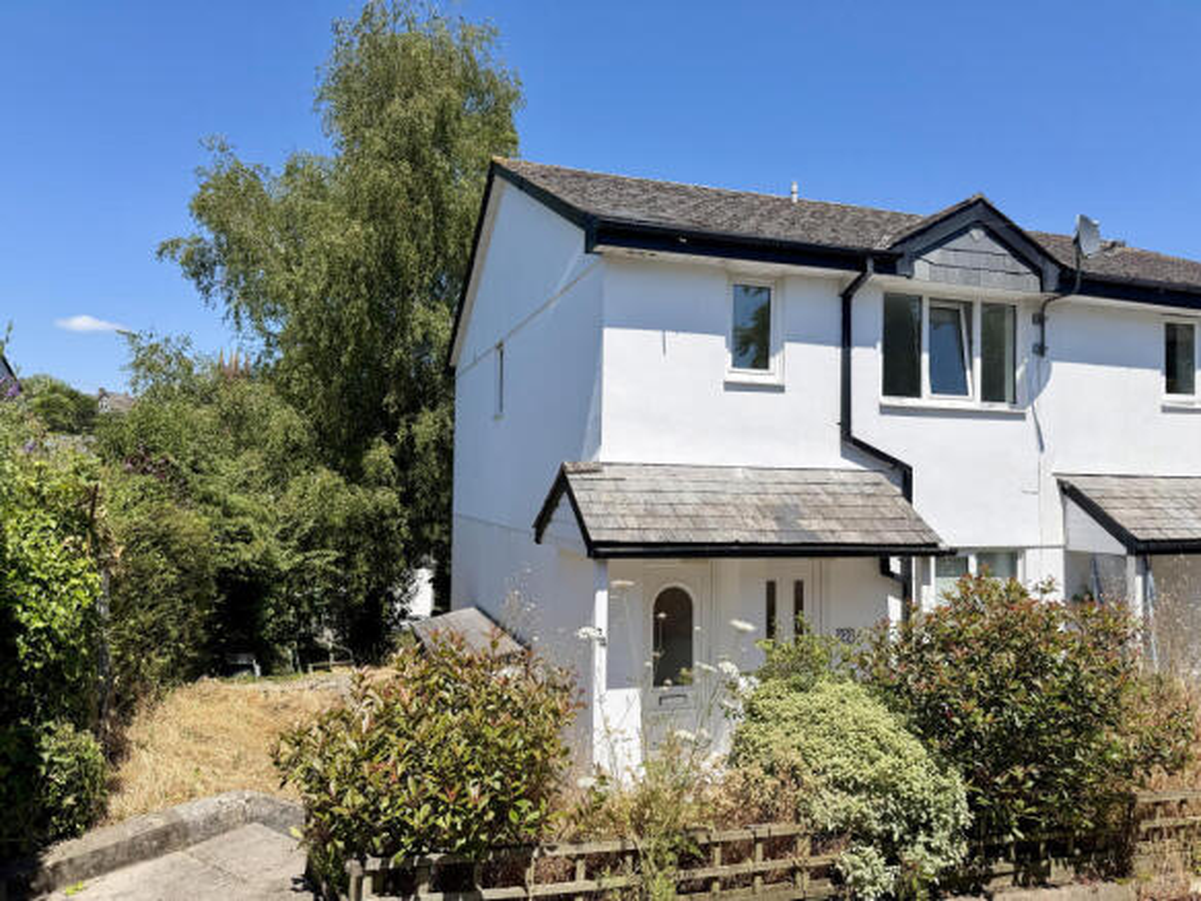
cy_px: 450
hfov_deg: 71.6
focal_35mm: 24
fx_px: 833
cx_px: 600
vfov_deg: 56.8
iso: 80
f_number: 1.78
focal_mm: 6.76
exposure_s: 1/3759
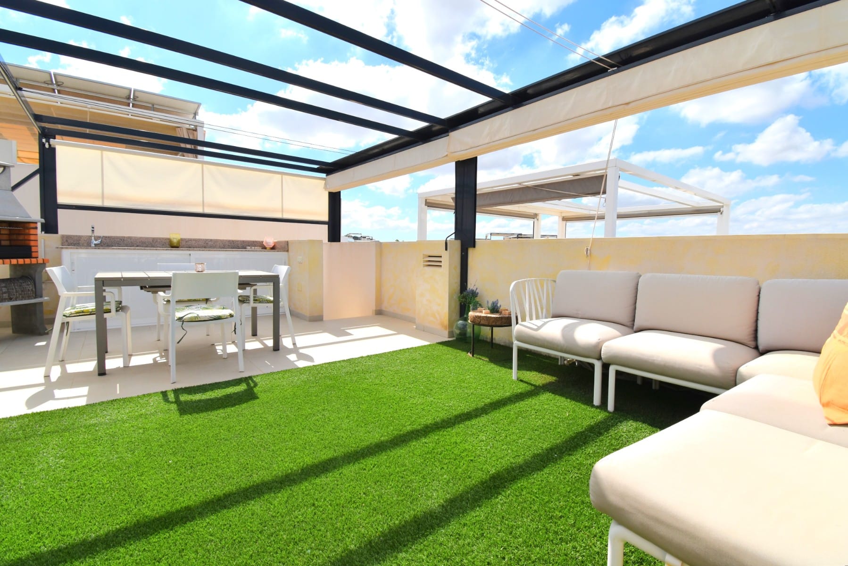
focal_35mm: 15
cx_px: 424
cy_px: 283
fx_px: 353
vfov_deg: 77.4
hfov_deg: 100.4
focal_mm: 10
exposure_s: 1/800
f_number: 9
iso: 200
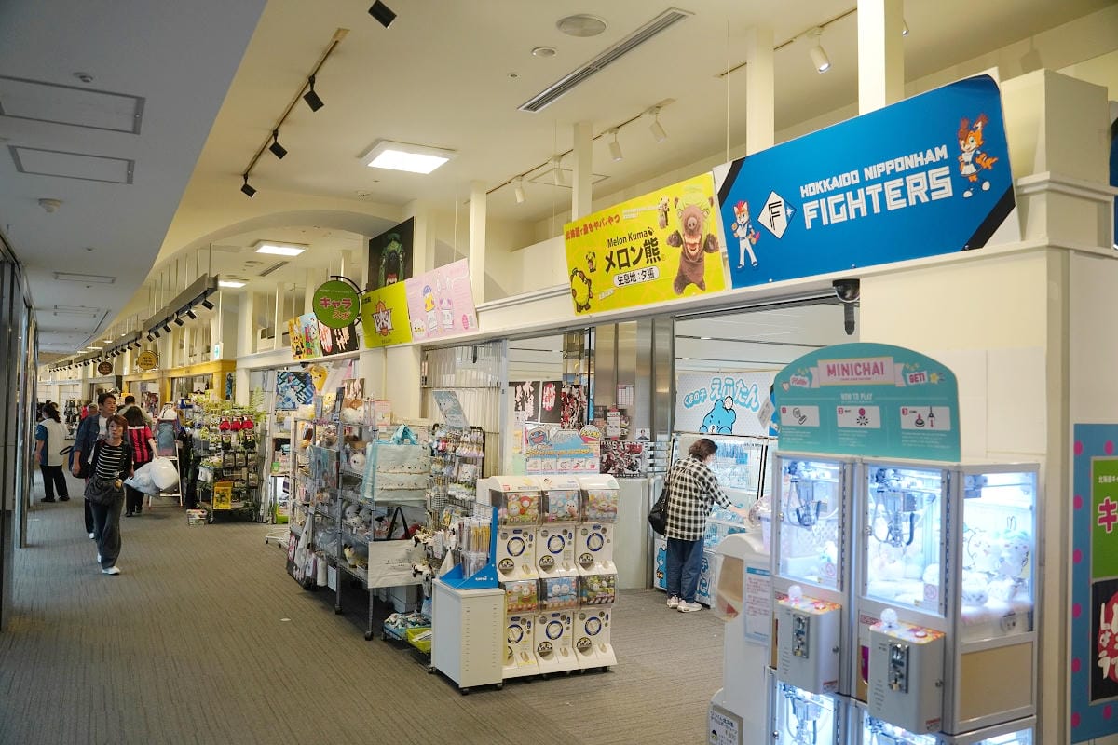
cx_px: 559
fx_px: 869
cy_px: 372
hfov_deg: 65.5
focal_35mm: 28
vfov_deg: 46.4
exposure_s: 1/160
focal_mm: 28
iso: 1250
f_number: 4
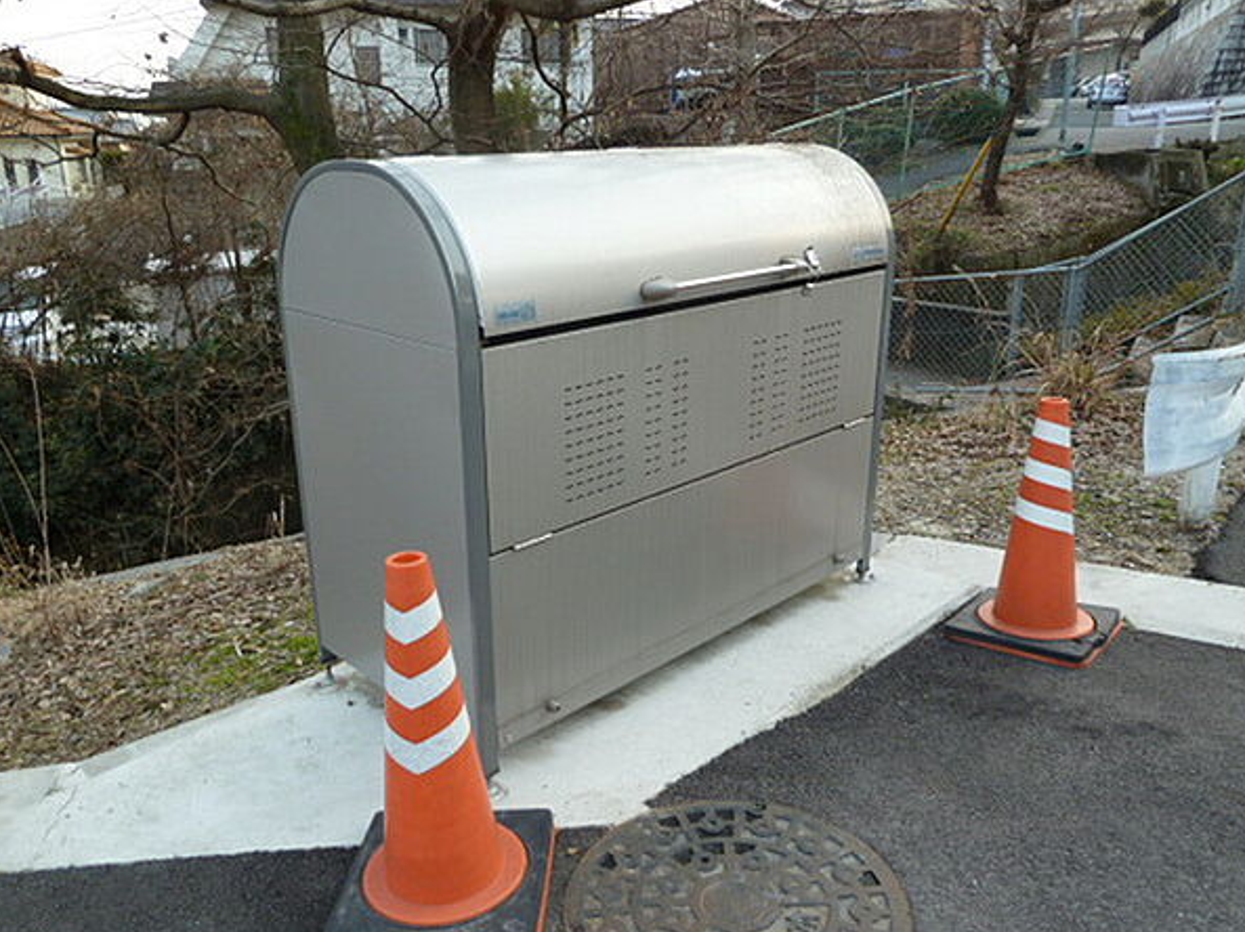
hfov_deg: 65.3
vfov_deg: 51.3
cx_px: 588
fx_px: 970
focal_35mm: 27
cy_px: 485
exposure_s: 1/100
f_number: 3.3
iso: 80
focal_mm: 4.1
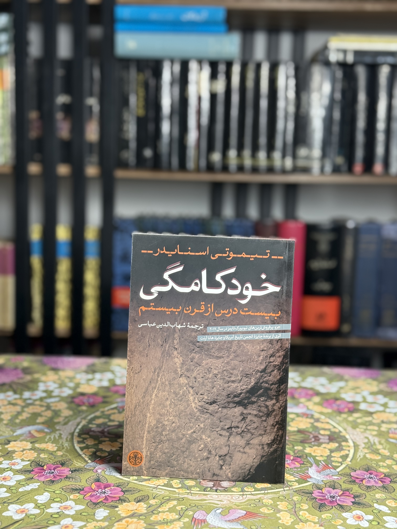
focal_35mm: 48
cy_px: 264
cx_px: 198
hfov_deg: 30.3
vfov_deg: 39.7
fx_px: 734
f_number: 1.78
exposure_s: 1/100
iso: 160
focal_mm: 6.76
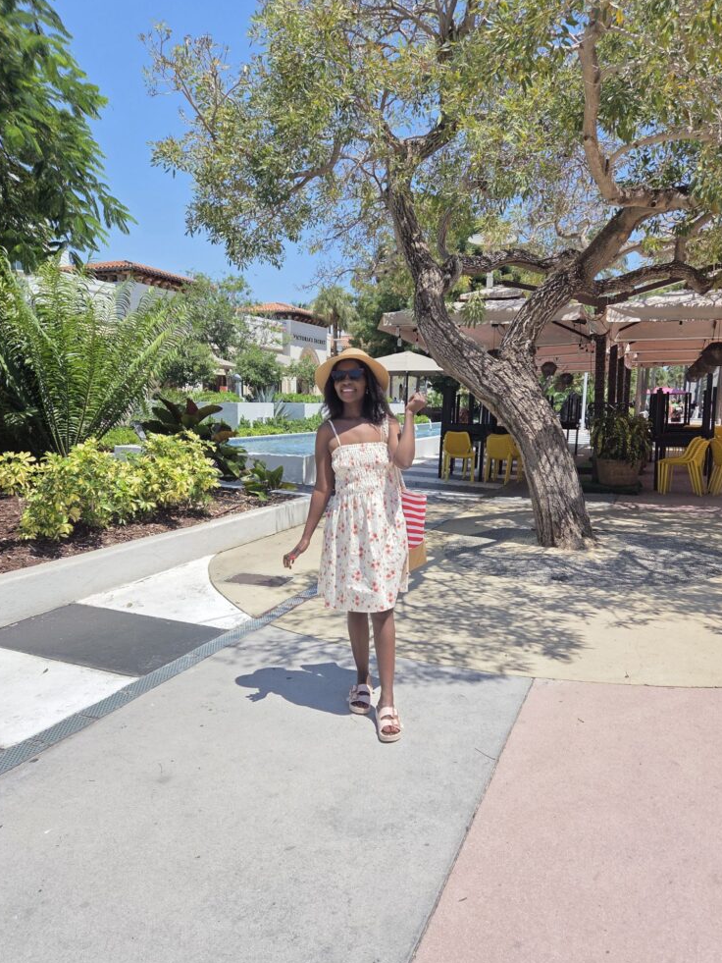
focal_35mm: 24
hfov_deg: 56.8
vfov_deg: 71.6
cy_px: 481
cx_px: 365
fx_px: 667
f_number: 1.8
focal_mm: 5.4
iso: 80
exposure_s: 1/5545
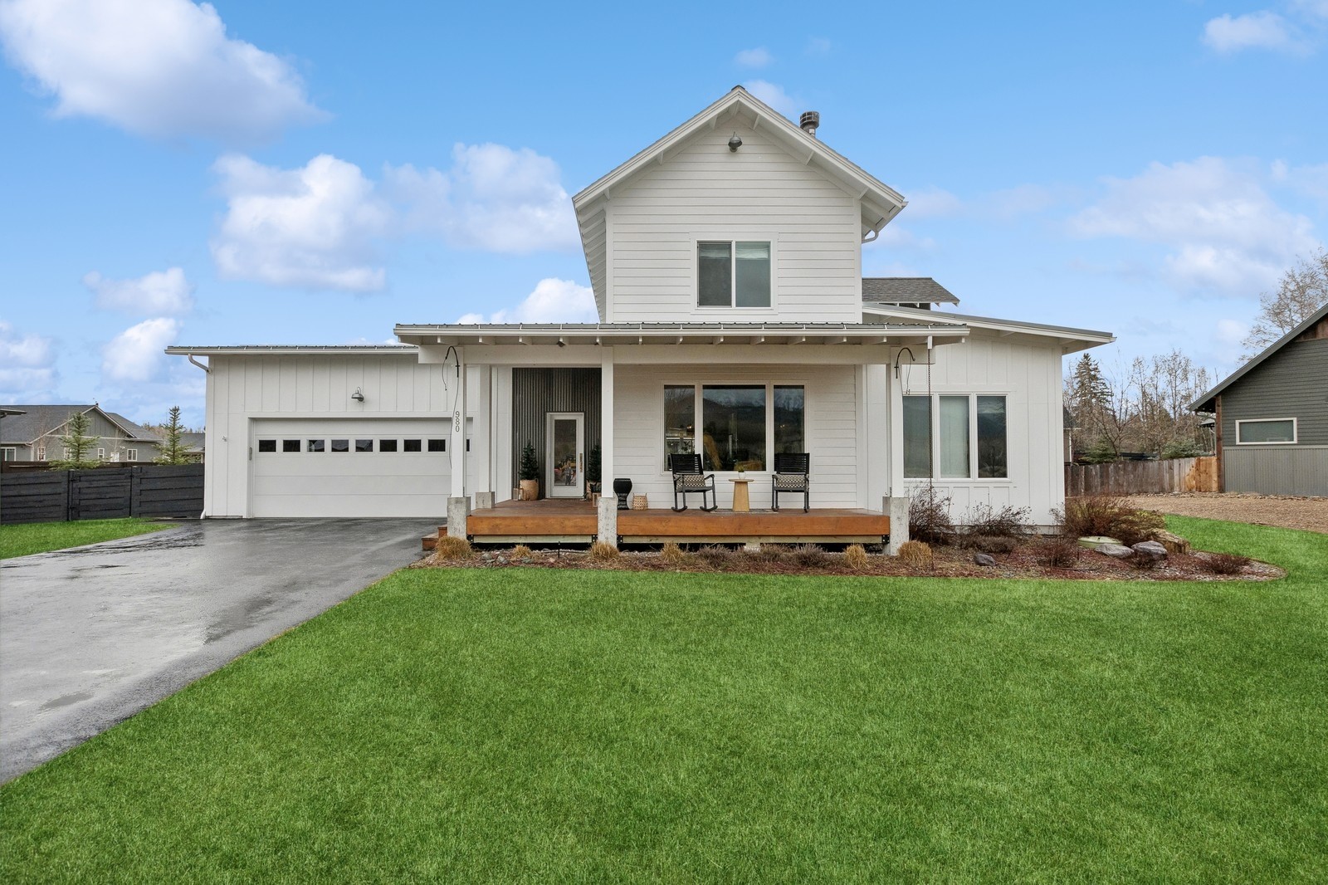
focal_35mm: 16
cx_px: 664
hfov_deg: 96.7
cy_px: 442
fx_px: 590
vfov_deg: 73.7
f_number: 6.3
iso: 200
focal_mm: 11
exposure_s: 1/1600
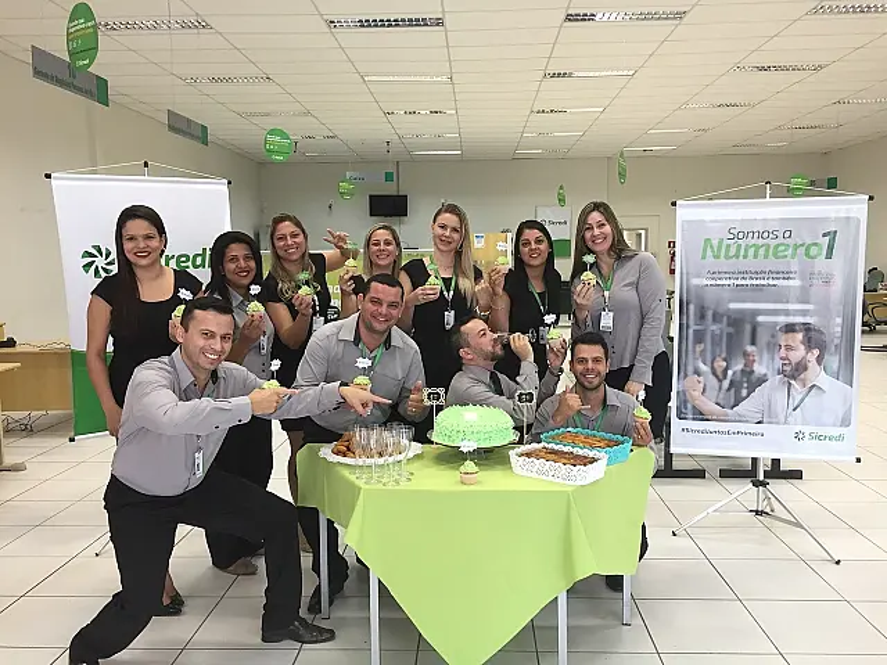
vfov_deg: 48.2
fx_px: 743
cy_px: 332
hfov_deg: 61.7
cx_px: 444
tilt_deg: -5.3
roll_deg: +1.9
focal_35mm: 29
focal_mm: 4.15
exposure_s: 1/30
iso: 80
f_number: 2.2
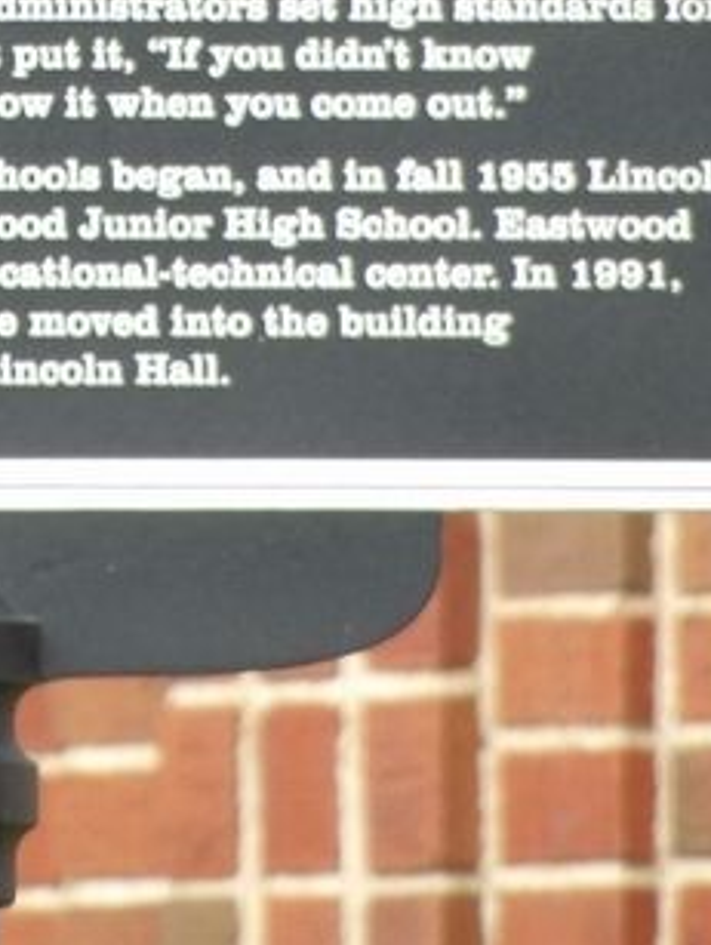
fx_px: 60316
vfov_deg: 0.9
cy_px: -175
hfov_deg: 0.7
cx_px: -86
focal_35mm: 2207
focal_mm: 152.1
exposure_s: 1/100
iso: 130
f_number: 4.8
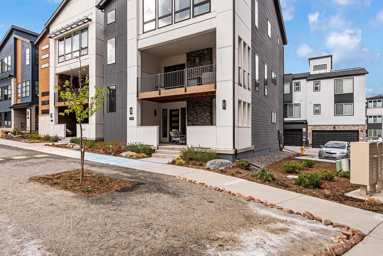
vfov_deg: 59.0
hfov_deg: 80.6
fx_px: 224
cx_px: 163
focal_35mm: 21
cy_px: 101
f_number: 8
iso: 200
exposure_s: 1/60
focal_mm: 16
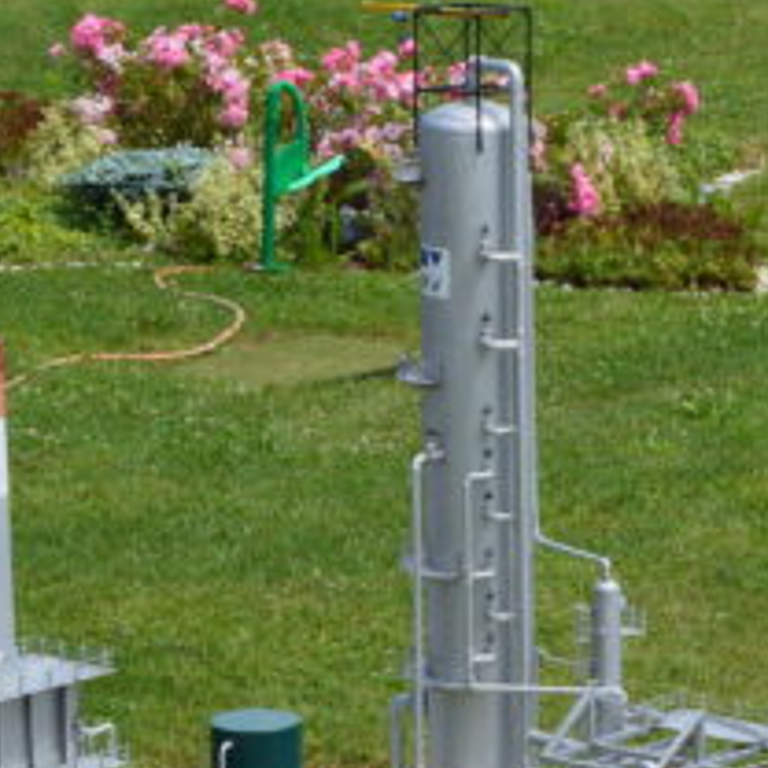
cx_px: 982
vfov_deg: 9.9
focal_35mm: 176
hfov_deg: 9.8
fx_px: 4418
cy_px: 367
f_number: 11
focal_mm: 28
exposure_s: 1/400
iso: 400
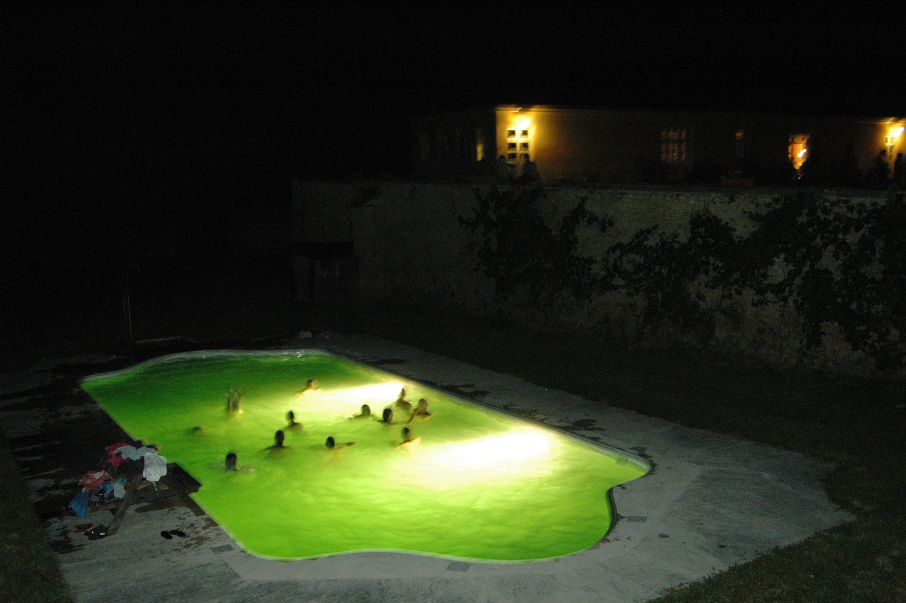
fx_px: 905
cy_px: 302
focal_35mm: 36
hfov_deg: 53.2
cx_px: 453
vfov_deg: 36.8
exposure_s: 1/4
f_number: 5
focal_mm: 24
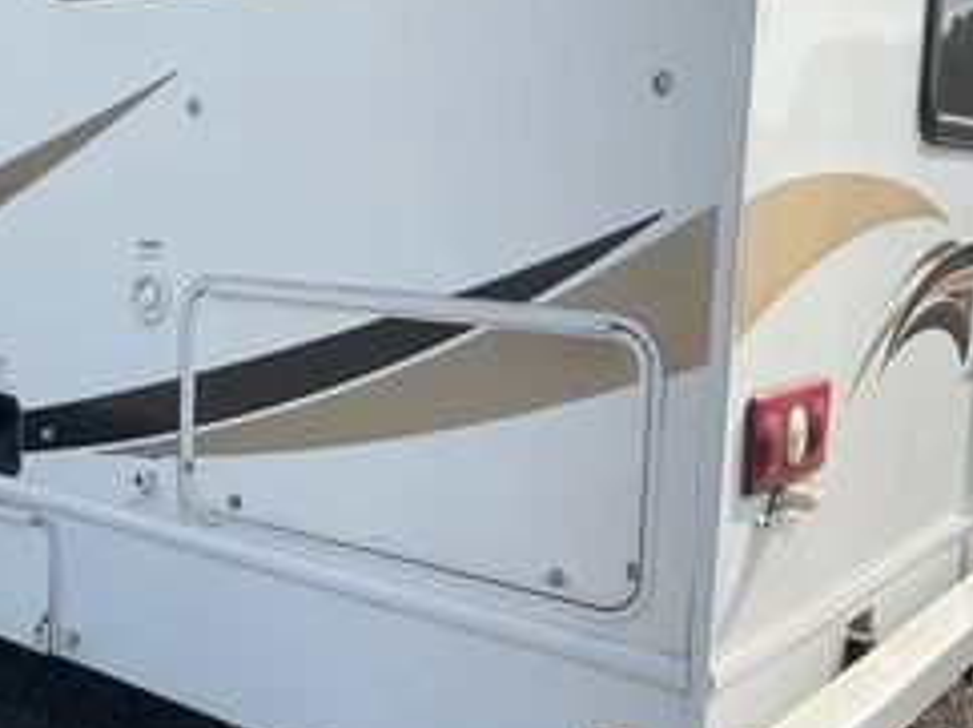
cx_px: 273
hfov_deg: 38.9
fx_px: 1348
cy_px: 358
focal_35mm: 48
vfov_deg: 30.2
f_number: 1.8
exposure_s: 1/1168
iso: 25
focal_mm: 3
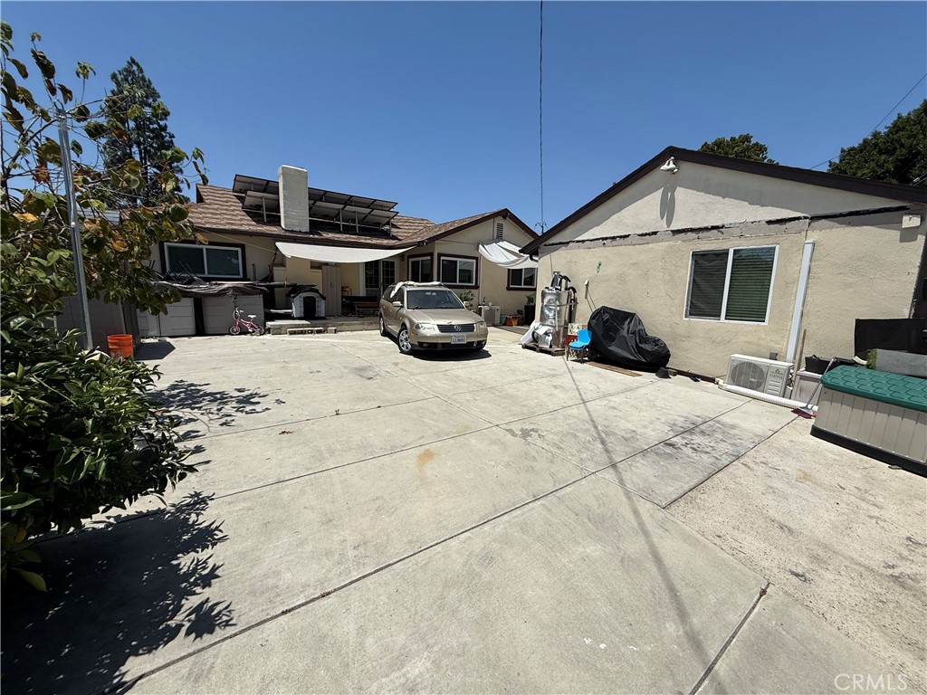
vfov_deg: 85.7
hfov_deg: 102.1
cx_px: 464
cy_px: 348
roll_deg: -2.1
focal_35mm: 14
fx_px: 375
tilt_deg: -8.8
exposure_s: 1/4762
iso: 50
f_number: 2.2
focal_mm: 2.22
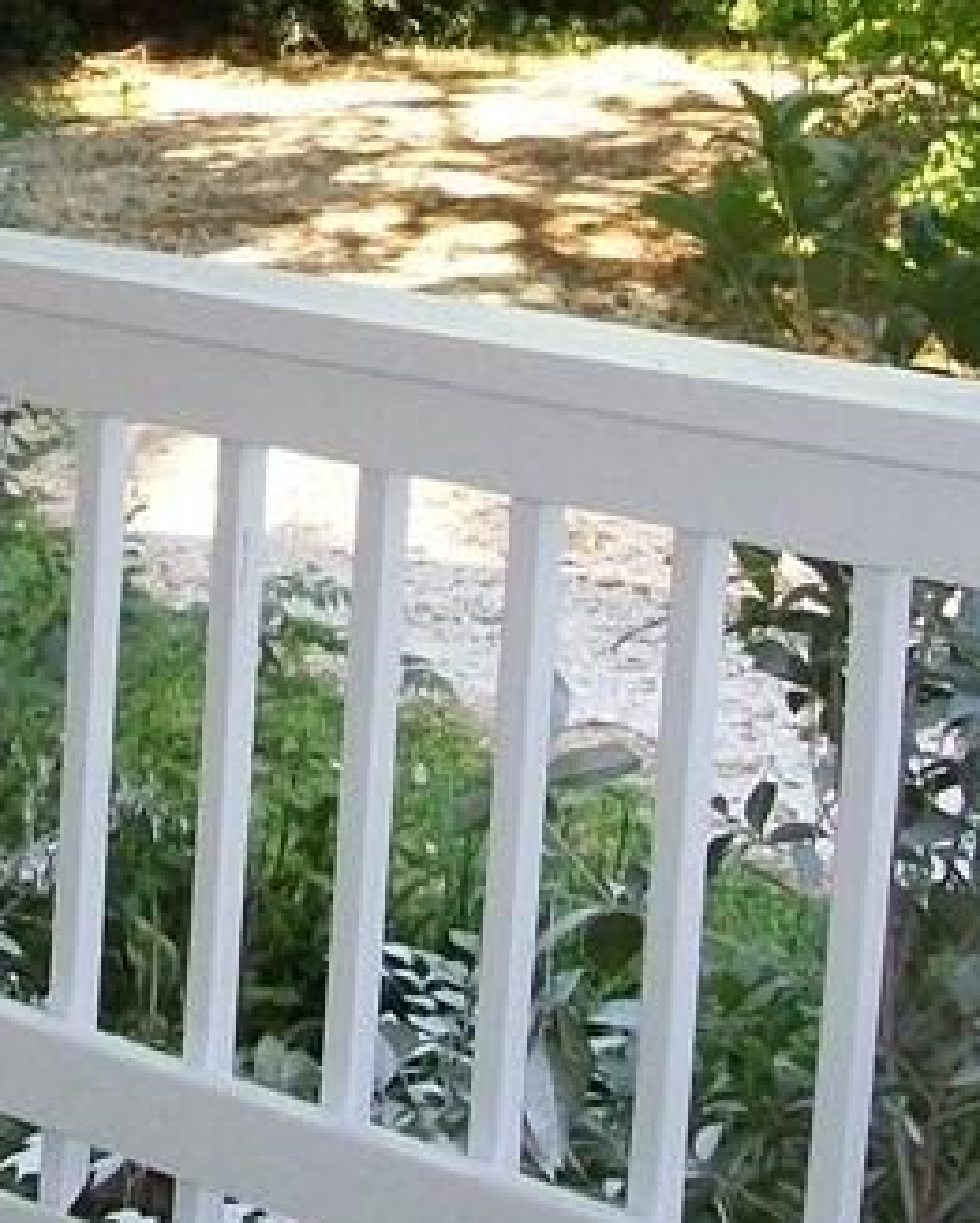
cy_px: -41
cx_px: -419
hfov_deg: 13.3
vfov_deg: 17.0
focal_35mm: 110
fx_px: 3984
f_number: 2.7
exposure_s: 1/100
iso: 160
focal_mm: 6
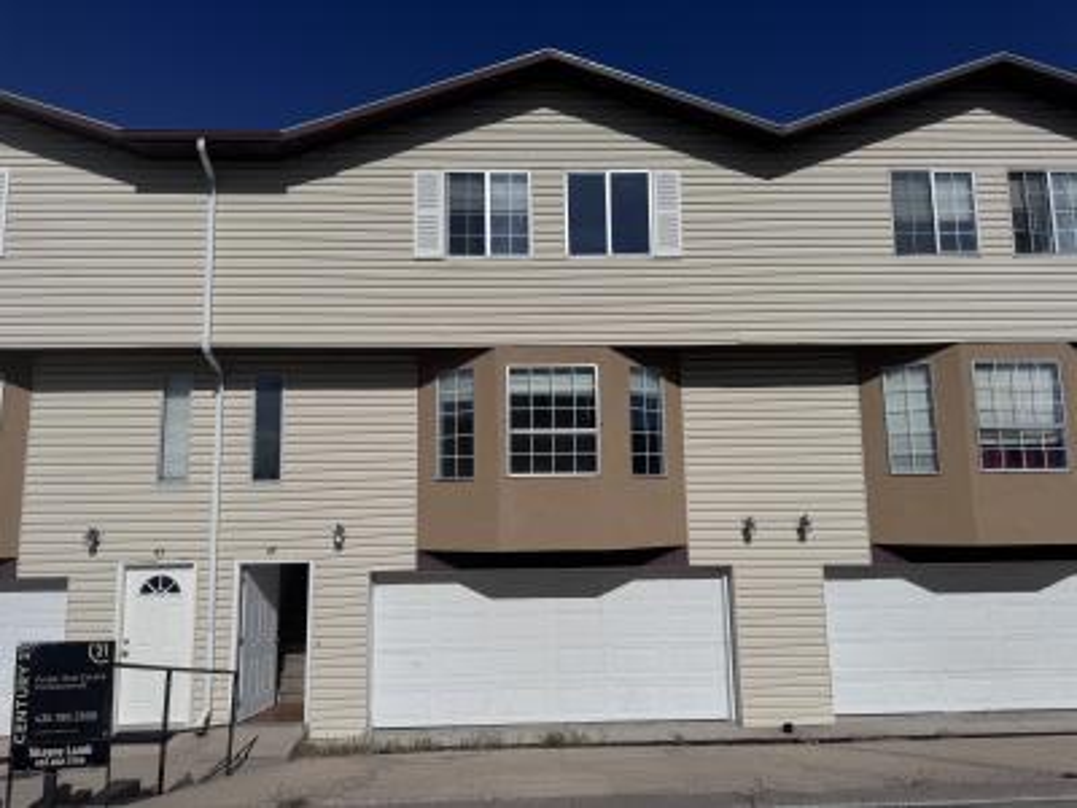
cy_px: 404
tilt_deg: +6.8
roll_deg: +0.8
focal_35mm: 24
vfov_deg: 56.8
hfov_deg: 71.6
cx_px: 538
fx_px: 747
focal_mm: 6.76
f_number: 1.78
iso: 50
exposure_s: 1/15152
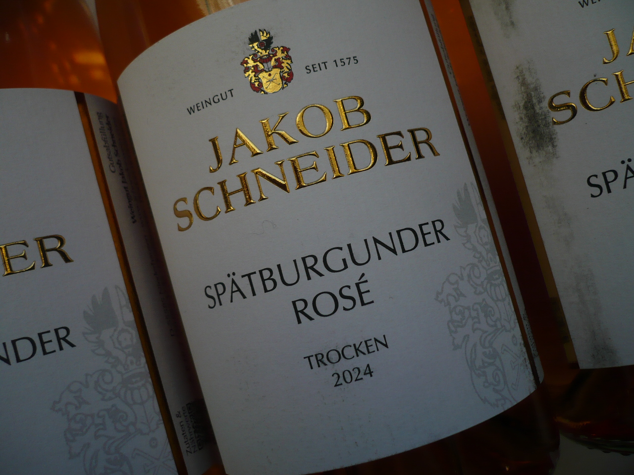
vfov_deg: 40.7
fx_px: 641
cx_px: 317
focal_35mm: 35
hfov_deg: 52.6
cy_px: 238
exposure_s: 1/160
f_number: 2.8
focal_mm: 5.8
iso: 100
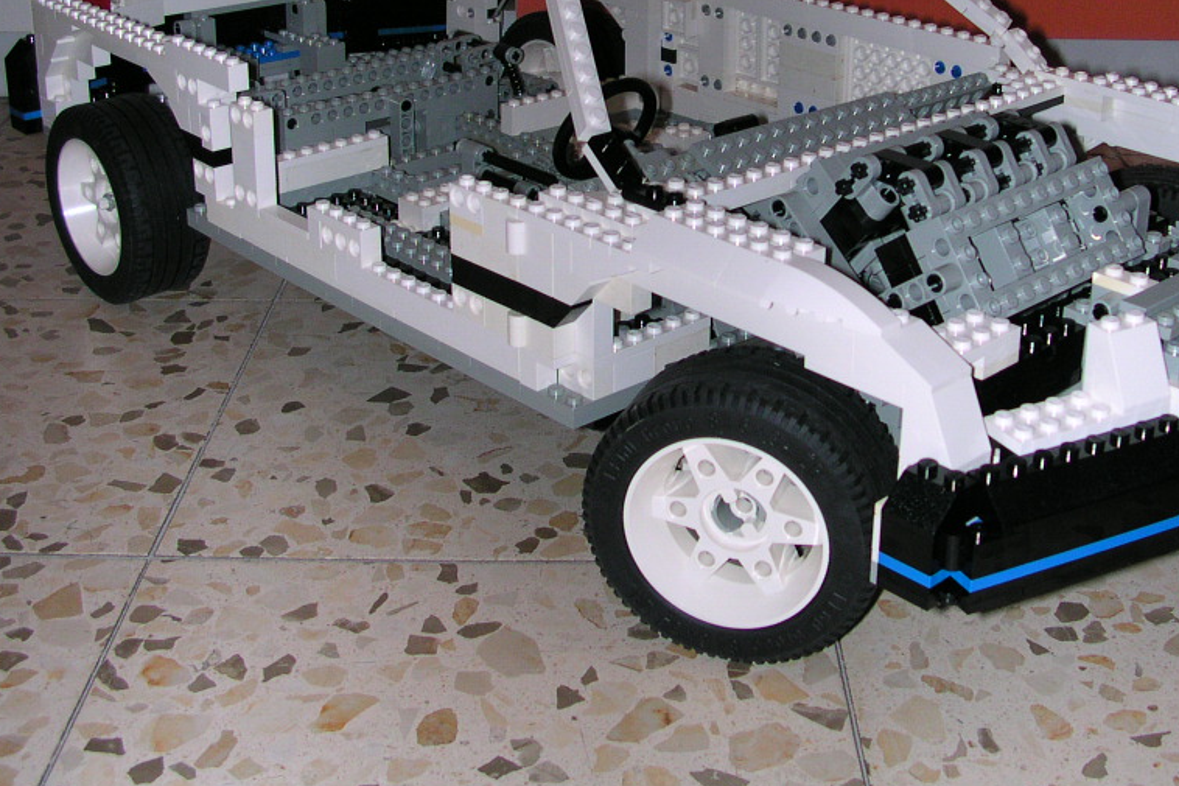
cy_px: 233
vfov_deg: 25.8
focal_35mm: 52
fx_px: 1703
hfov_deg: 38.1
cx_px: 698
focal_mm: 5.6
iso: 100
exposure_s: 1/60
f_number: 2.7
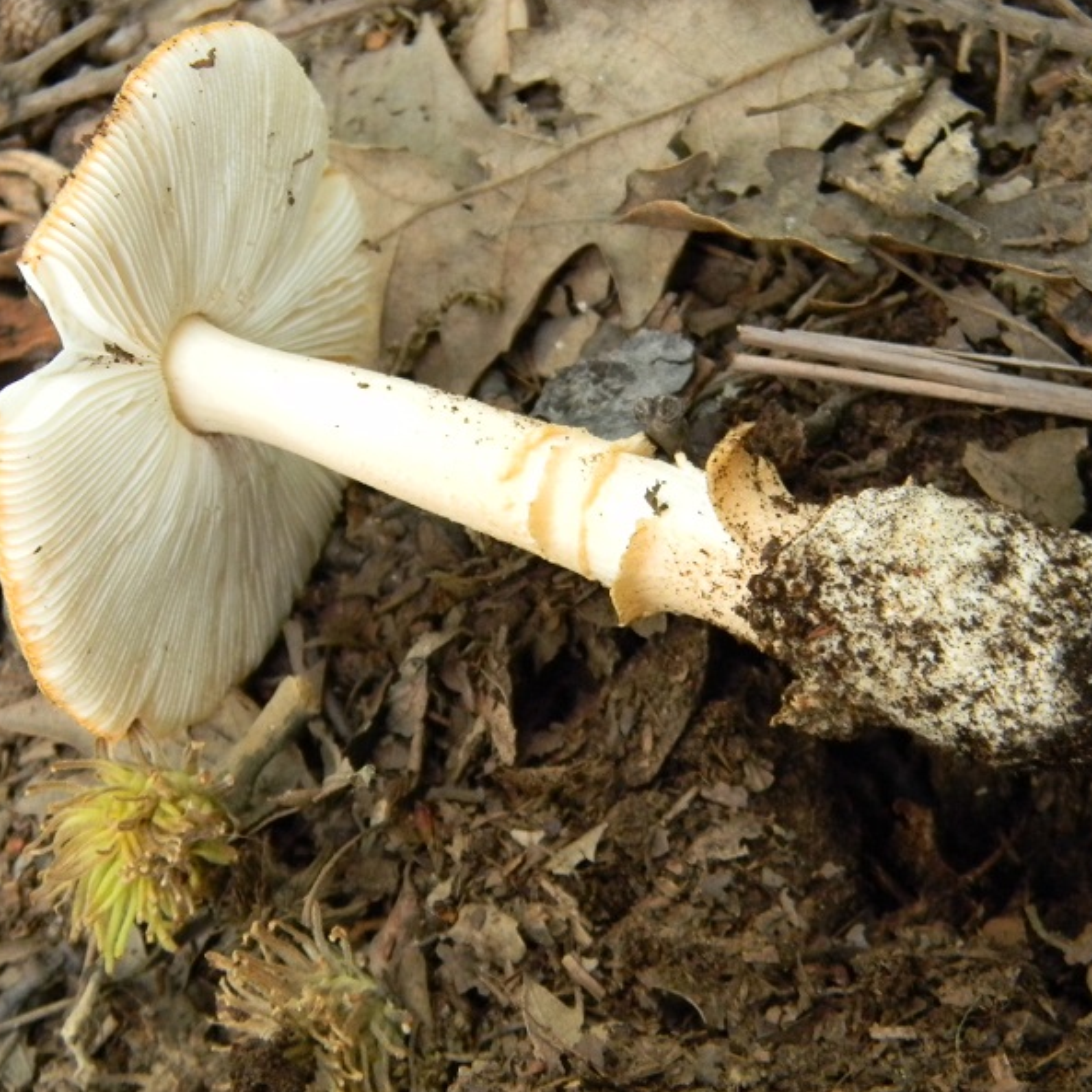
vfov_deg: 17.6
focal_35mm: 99
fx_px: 3533
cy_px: 545
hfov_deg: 17.6
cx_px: 589
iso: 400
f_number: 4.5
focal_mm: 15.1
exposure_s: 1/32.5
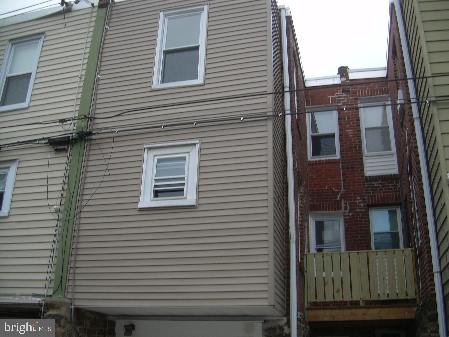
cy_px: 168
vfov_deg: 37.7
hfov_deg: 49.0
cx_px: 224
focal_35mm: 38
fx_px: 493
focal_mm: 6.3
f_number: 2.8
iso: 50
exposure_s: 1/46.2
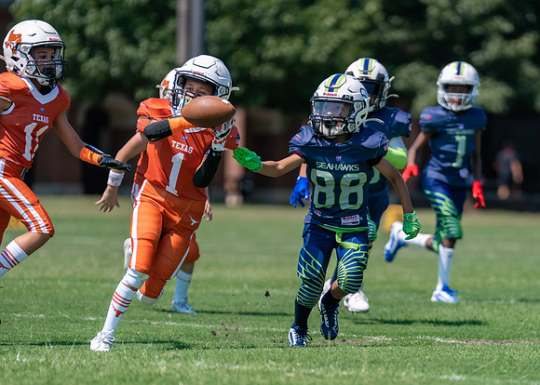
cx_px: 374
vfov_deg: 4.5
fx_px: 4933
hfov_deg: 6.3
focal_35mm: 322
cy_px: 287
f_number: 2.8
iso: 100
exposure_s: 1/2000
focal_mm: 200
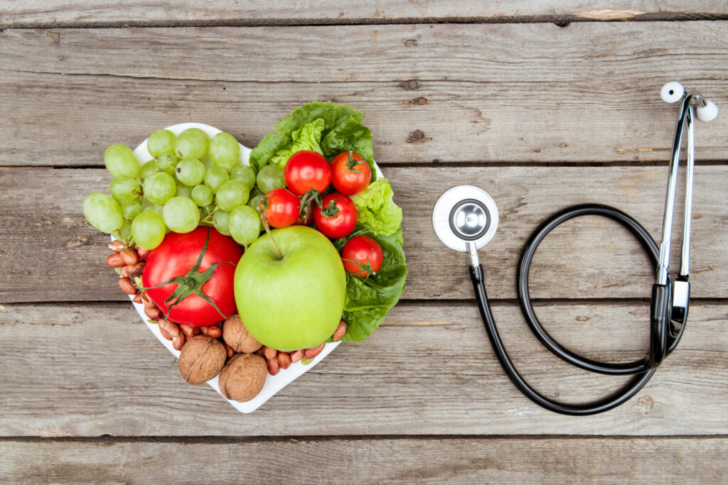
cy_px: 242
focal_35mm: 29
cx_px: 364
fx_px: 586
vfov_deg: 45.0
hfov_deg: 63.7
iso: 100
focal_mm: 29
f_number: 18
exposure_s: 1/200
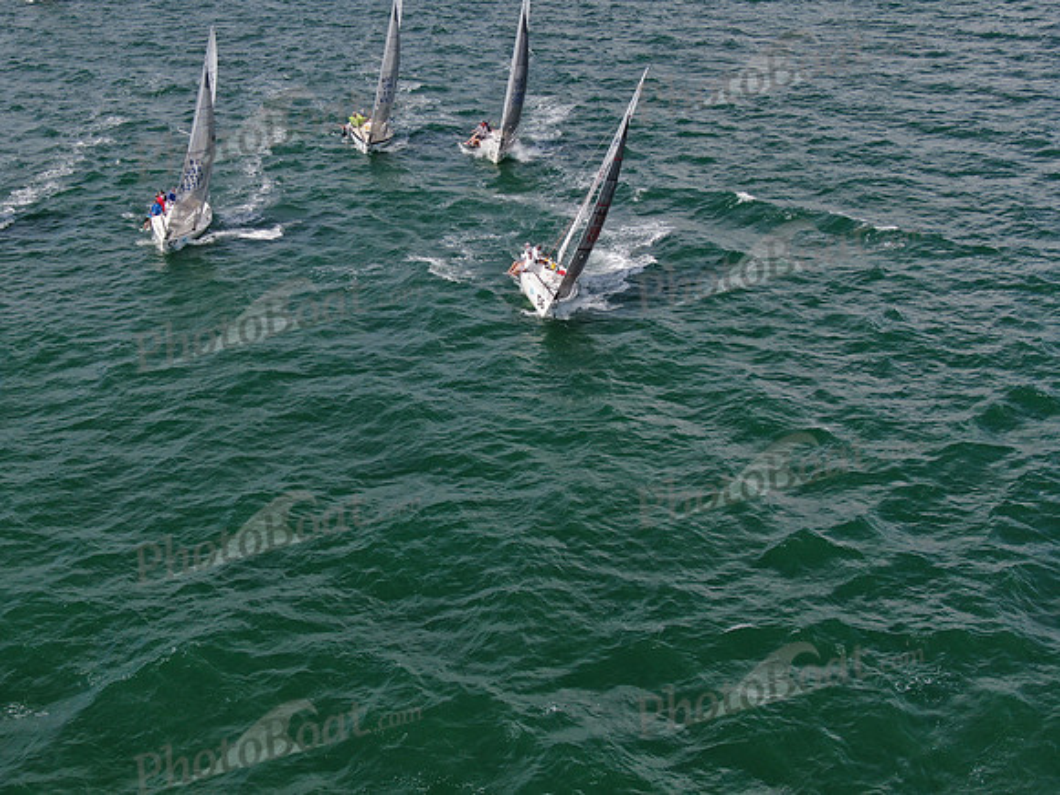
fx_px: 1470
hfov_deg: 39.7
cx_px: 530
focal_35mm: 48
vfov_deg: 30.3
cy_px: 398
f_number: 3.8
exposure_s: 1/1000
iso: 100
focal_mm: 8.6
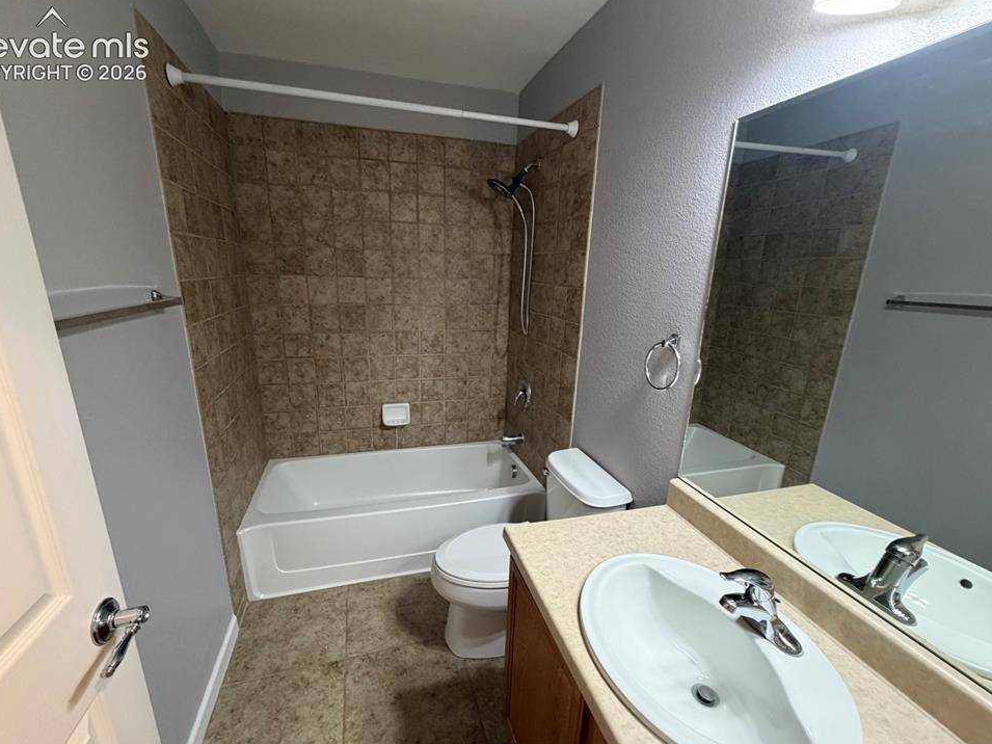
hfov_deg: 98.1
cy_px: 387
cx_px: 478
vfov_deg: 81.7
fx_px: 430
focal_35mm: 15
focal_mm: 2.22
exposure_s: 1/60
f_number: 2.2
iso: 320
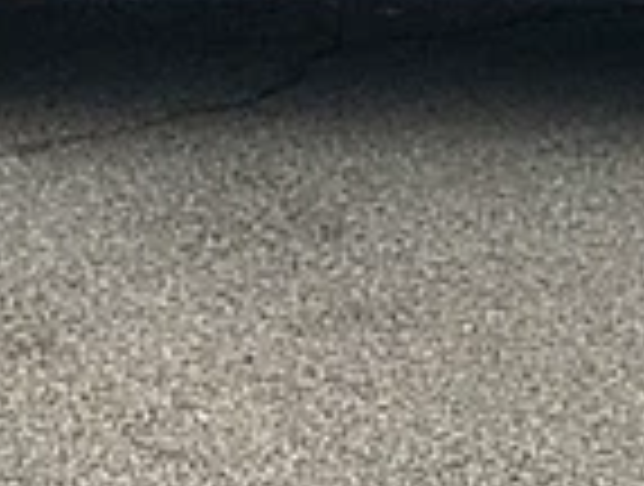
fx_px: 2275
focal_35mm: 122
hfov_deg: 16.1
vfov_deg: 11.4
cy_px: -353
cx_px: 396
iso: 80
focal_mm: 6.86
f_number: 1.78
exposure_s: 1/6289
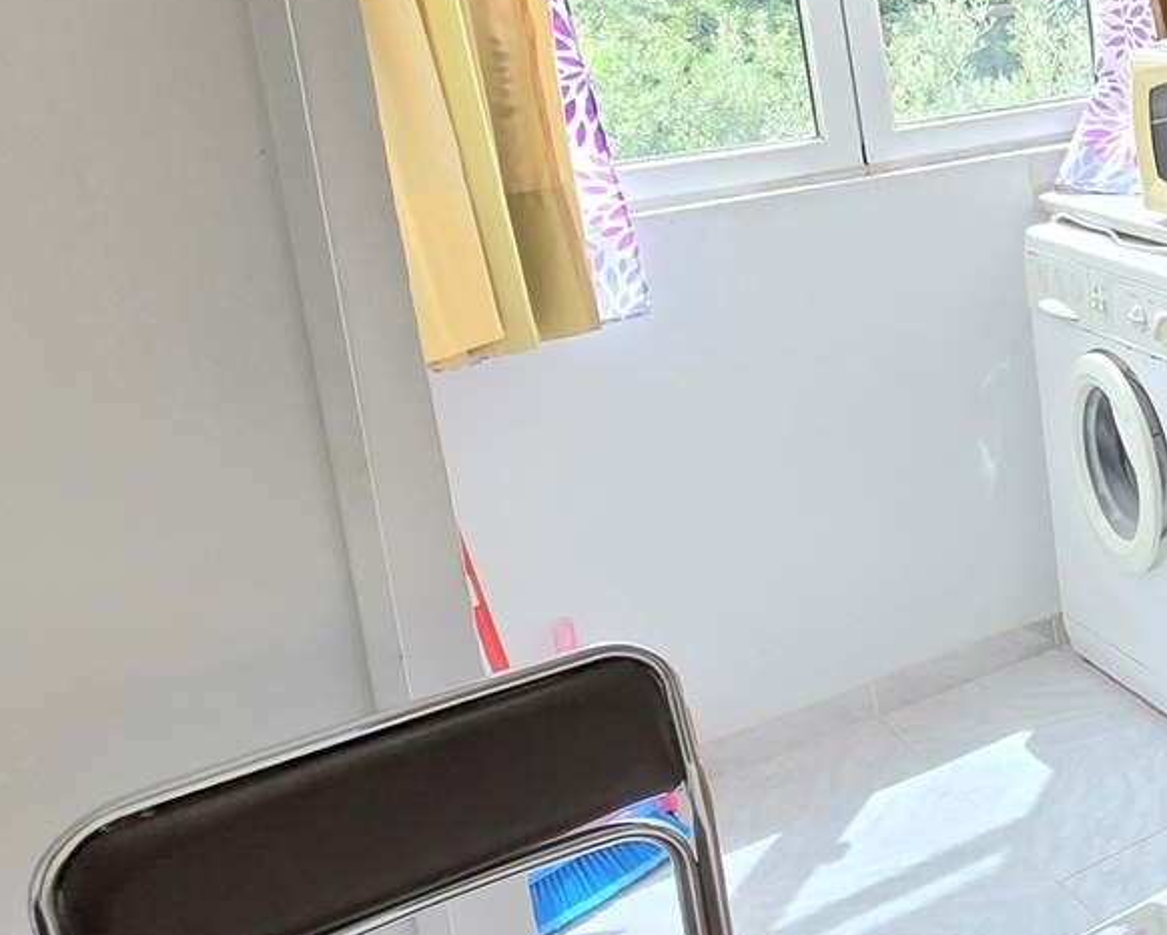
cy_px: 171
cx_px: 1654
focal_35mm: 43
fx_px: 1486
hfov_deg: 29.9
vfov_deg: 33.8
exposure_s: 1/101
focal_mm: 2.2
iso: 20
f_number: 1.9
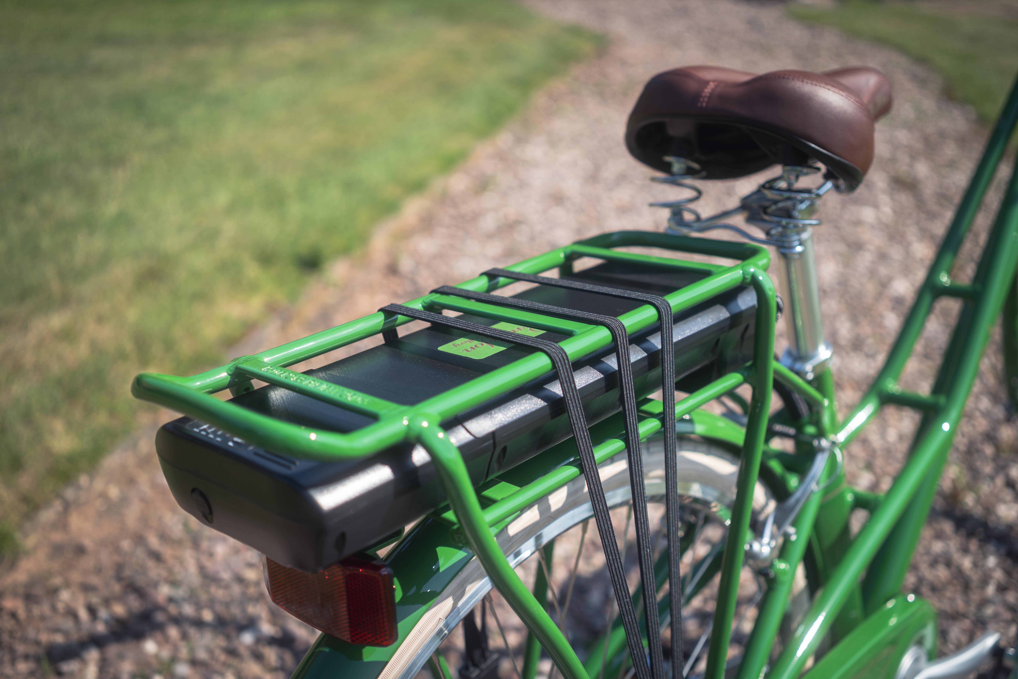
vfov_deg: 37.9
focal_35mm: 35
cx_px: 509
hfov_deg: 54.4
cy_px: 340
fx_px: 990
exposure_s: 1/1250
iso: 125
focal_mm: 35
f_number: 2.8
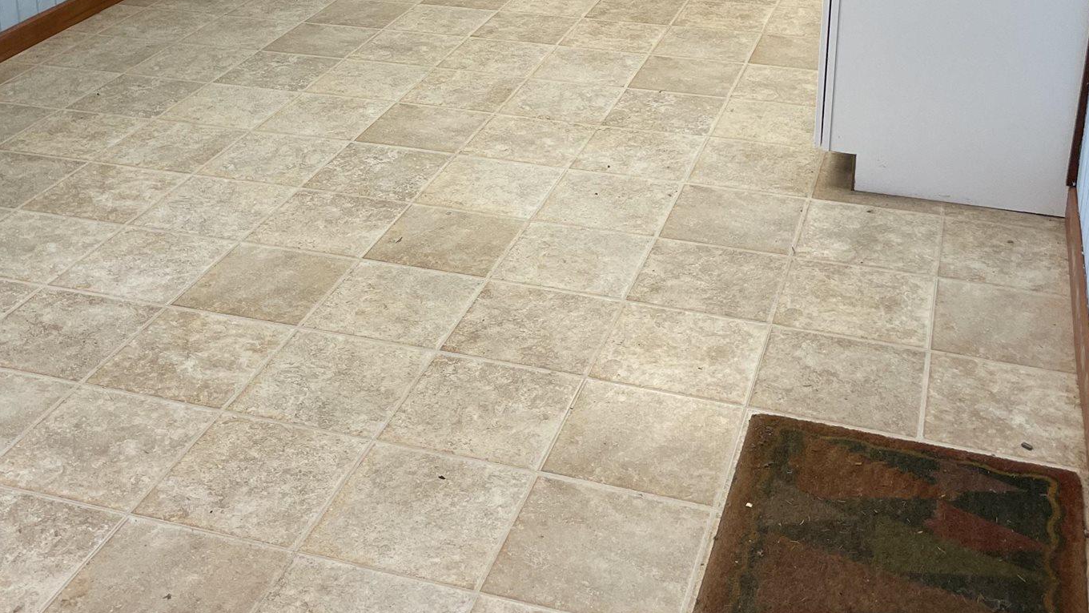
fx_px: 1386
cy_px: 51
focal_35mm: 48
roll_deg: +1.3
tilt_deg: -18.8
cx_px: 498
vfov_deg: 24.2
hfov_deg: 42.9
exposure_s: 1/120
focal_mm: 4.2
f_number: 1.6
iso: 64
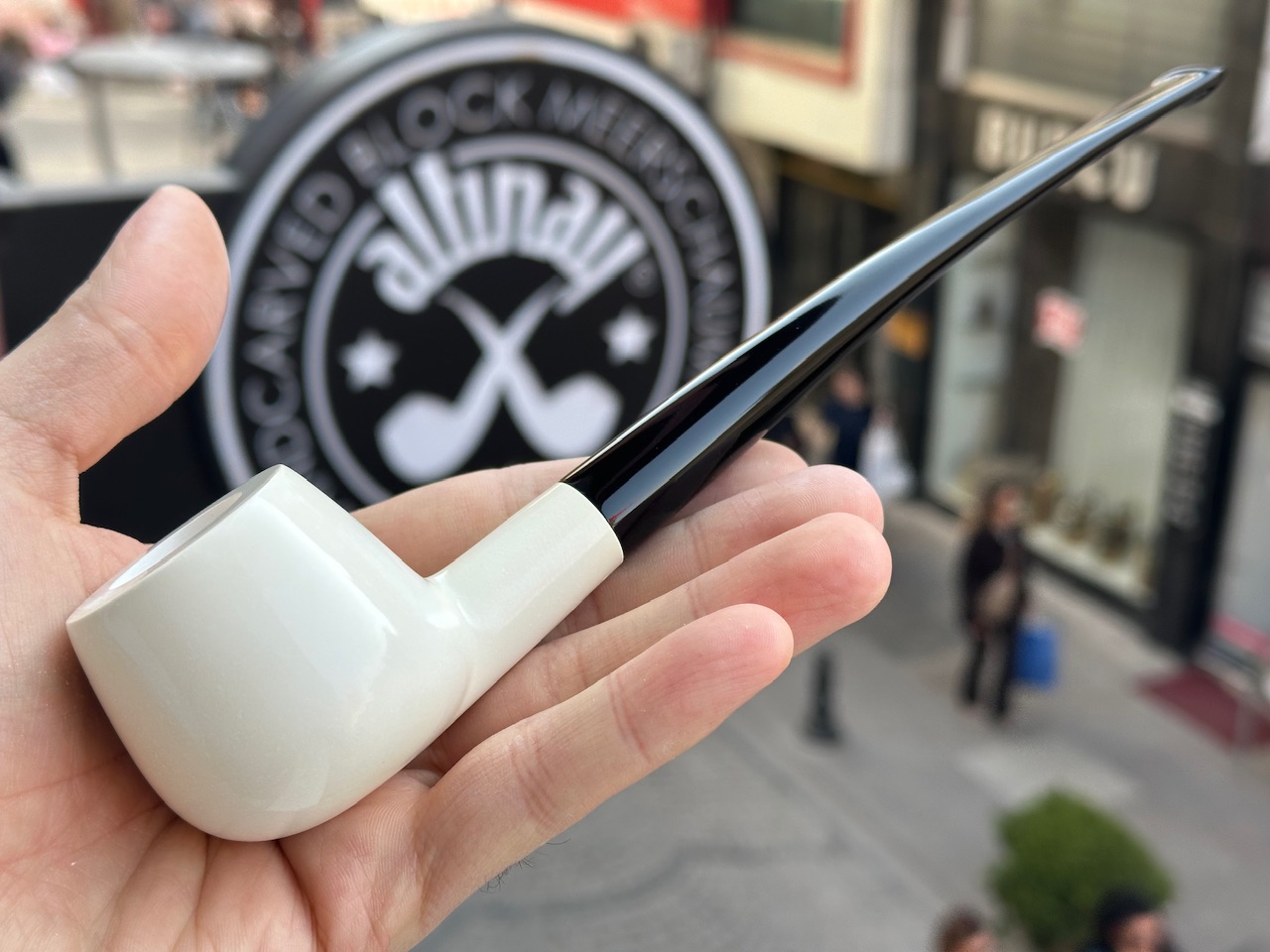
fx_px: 1761
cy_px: 476
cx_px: 635
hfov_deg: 39.7
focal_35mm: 48
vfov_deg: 30.3
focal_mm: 6.86
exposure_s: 1/450
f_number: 1.78
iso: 64
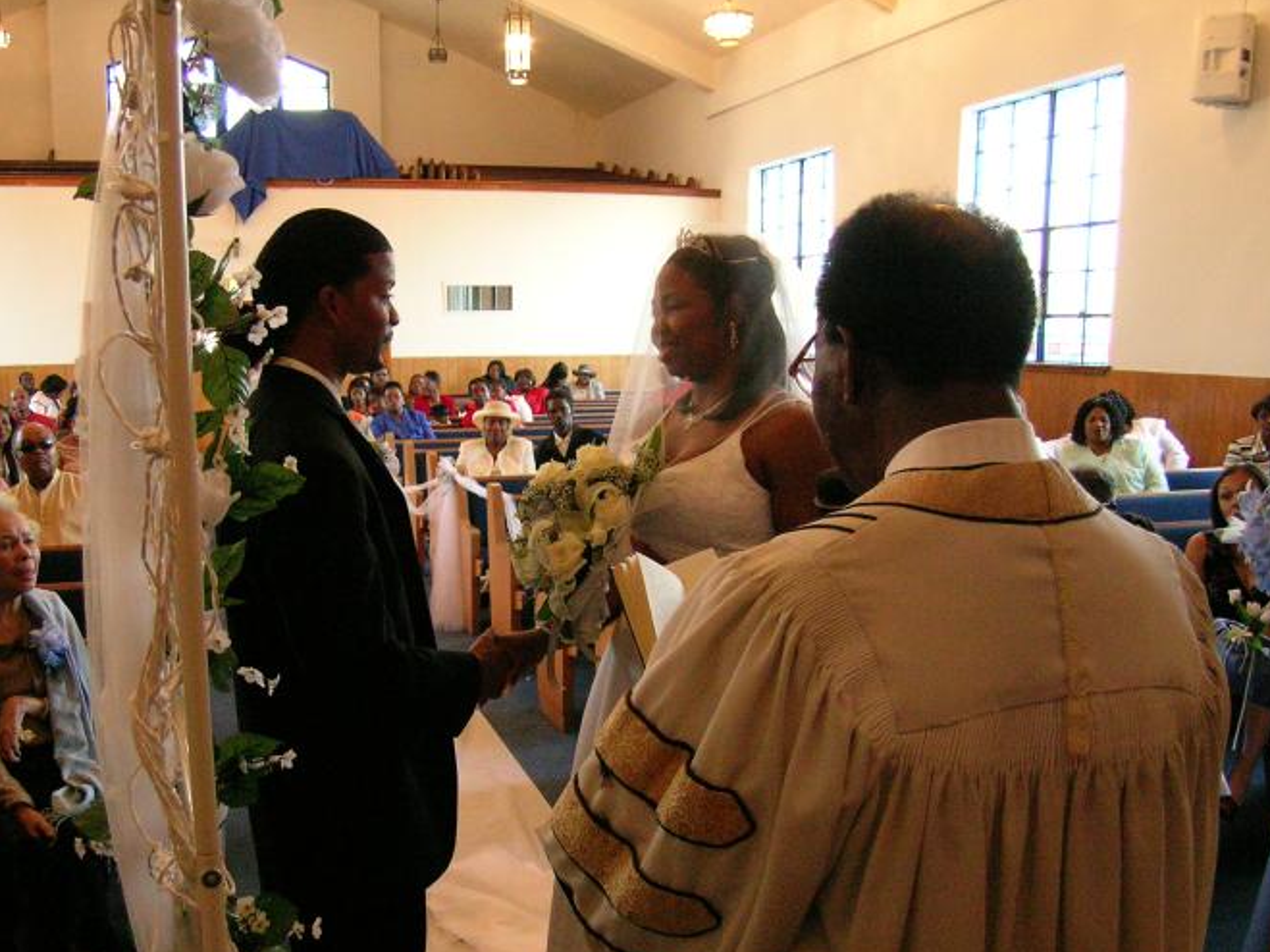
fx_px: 1247
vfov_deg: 41.6
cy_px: 567
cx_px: 522
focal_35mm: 34
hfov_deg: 53.7
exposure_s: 1/57.9
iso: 400
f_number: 3.1
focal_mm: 5.8
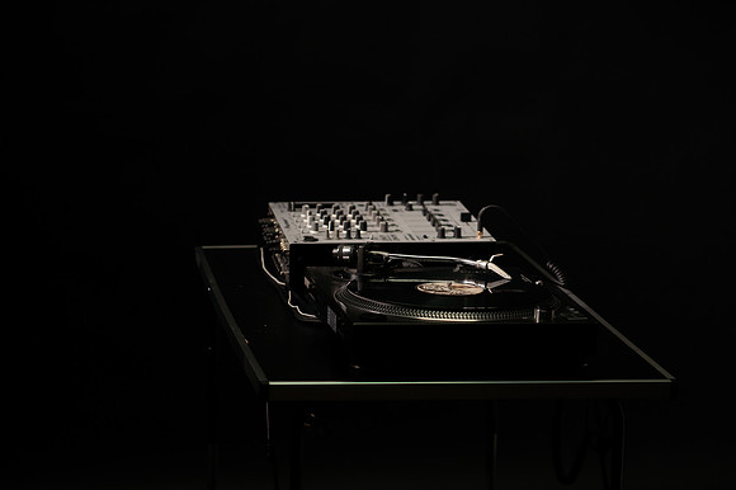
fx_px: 1914
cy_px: 270
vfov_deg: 14.6
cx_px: 391
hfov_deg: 21.8
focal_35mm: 94
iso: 200
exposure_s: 1/160
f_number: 2.8
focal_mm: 75
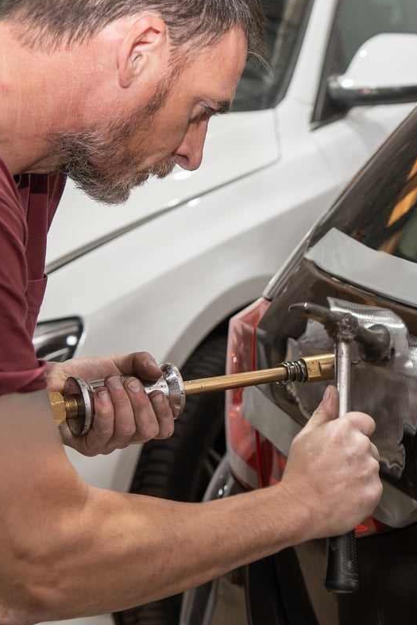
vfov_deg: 31.4
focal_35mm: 64
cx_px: 282
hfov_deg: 21.2
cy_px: 309
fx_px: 1111
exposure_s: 1/160
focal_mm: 28
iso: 1250
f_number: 2.8
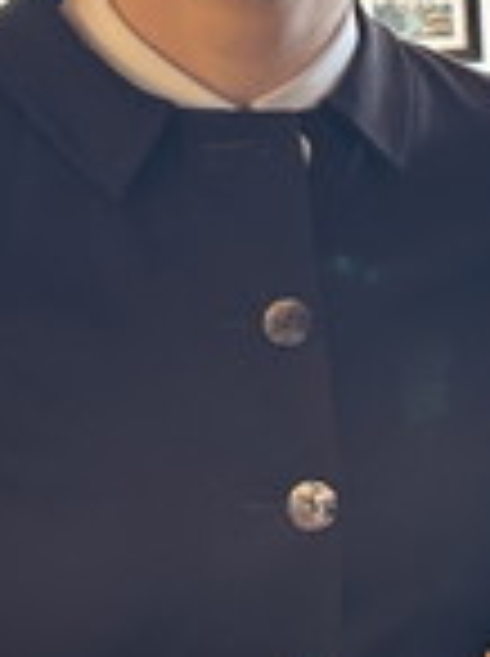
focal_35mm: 119
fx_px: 2253
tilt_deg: -5.2
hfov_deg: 12.2
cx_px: 530
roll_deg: +1.1
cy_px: 137
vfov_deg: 16.5
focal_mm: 5.7
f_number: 1.5
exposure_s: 1/50
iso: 125
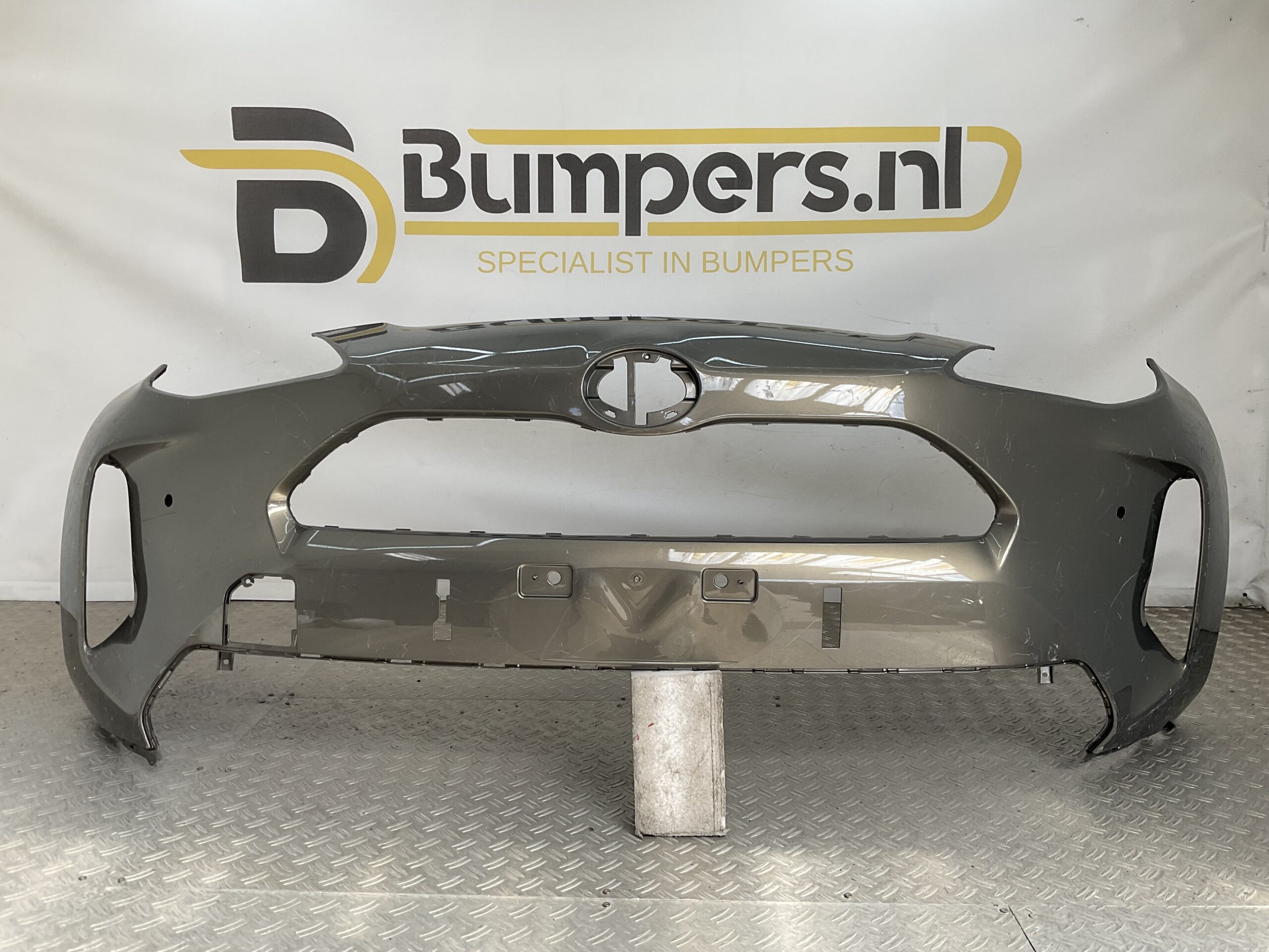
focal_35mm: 29
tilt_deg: -9.2
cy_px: 476
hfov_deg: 61.7
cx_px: 634
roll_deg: -1.4
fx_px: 1063
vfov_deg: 48.2
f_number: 1.8
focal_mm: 3
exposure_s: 1/391
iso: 16
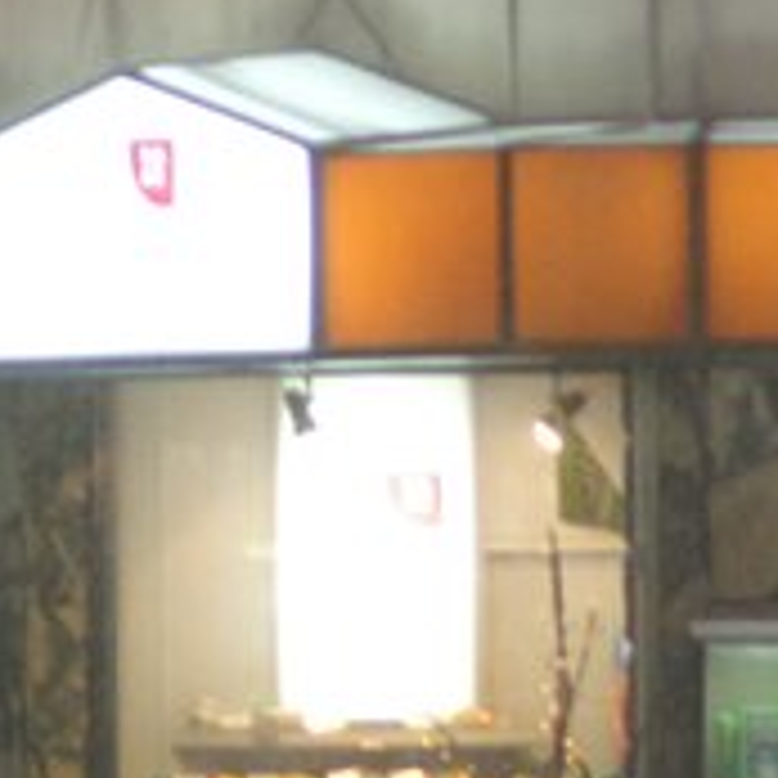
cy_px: 836
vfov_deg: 4.6
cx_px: 686
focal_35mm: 378
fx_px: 9612
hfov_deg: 4.6
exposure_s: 1/100
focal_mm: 100
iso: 800
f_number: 2.8
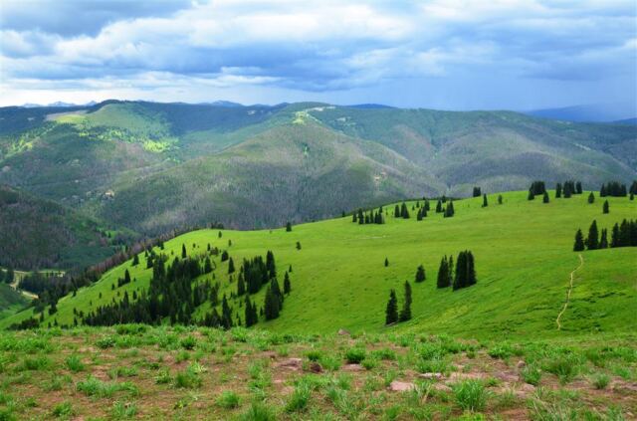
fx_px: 529
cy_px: 210
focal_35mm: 30
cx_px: 318
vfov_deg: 43.4
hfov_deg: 62.1
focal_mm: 20
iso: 200
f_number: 11
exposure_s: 1/125
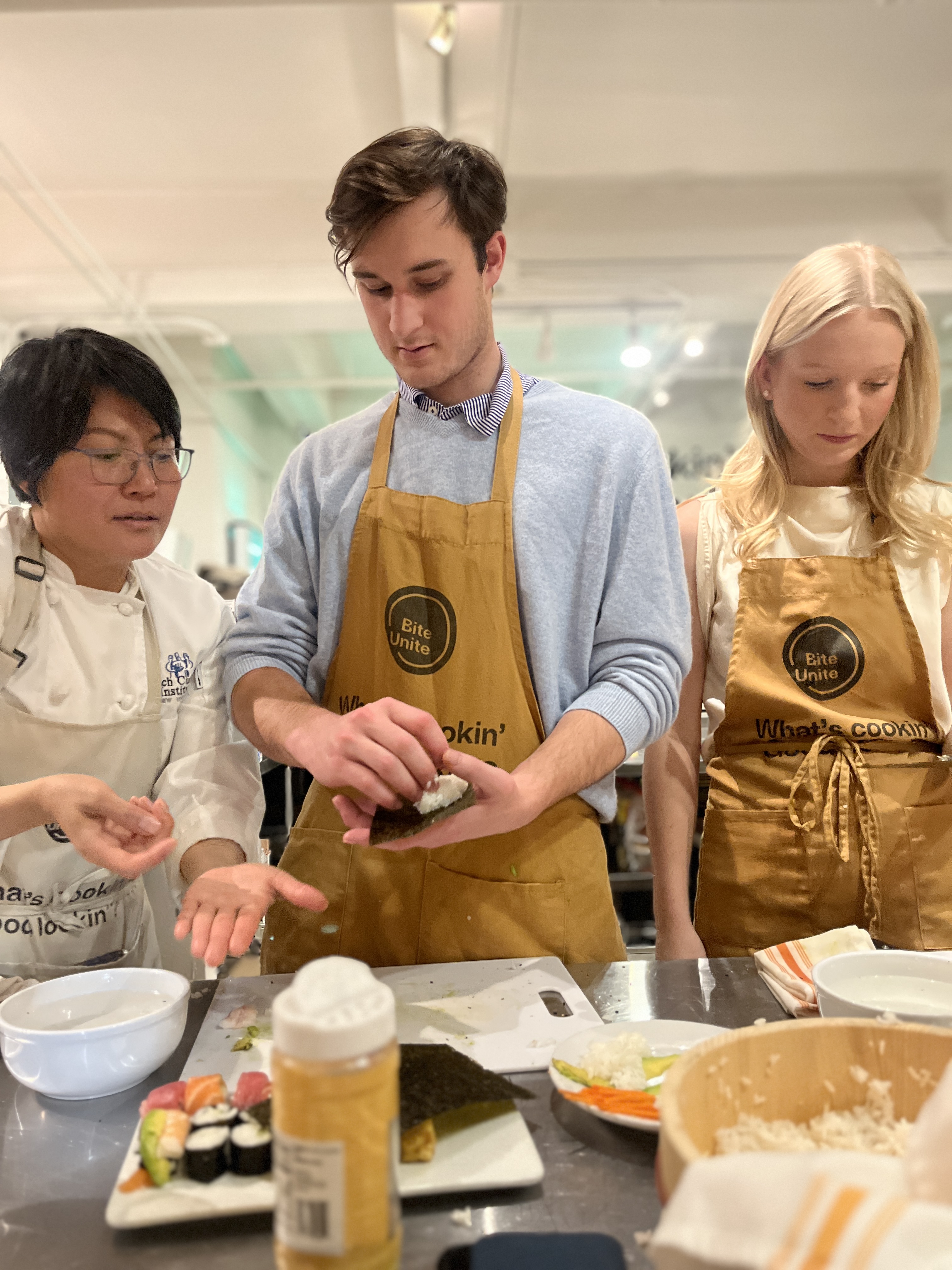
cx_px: 476
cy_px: 635
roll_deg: +2.1
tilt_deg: +0.0
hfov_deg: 53.1
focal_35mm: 26
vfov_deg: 67.3
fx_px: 953
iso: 500
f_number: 1.6
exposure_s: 1/60
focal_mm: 5.1
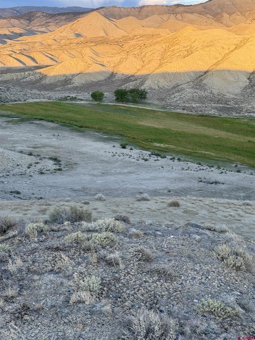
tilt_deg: -13.4
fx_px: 471
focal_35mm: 48
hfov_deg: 30.3
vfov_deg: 39.7
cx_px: 128
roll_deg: +0.3
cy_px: 170
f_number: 1.78
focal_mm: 6.76
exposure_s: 1/352
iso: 80
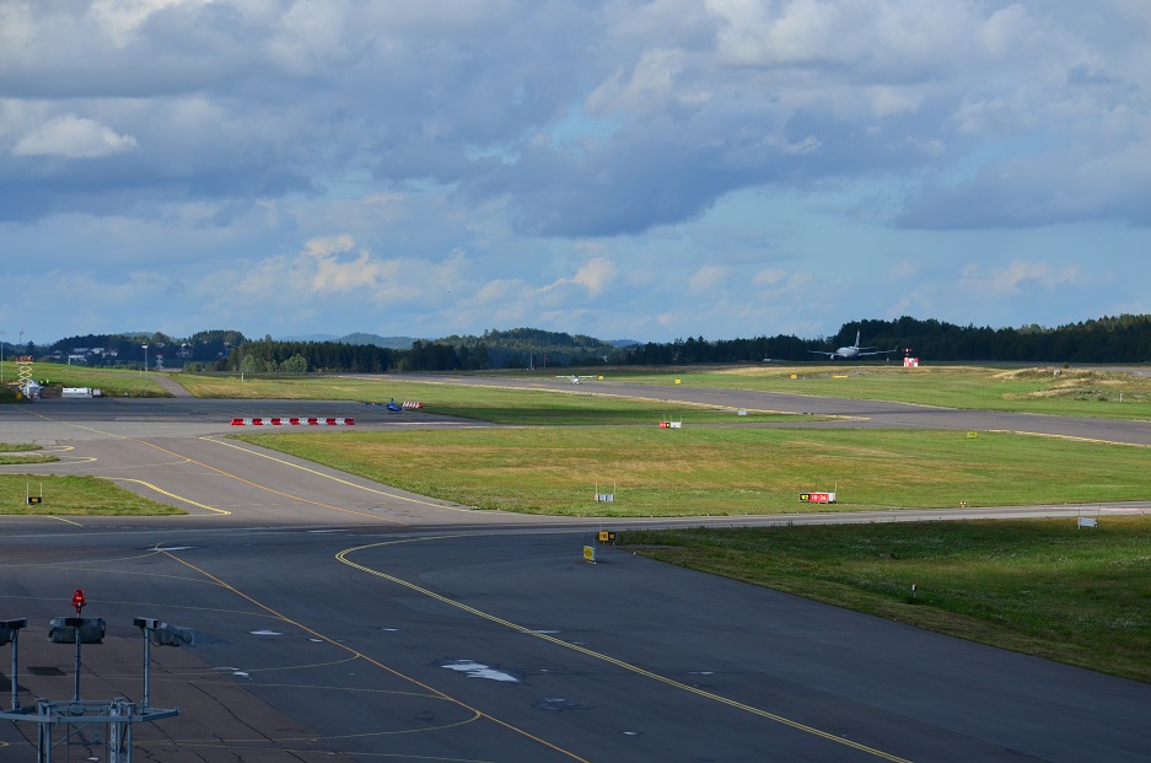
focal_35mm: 158
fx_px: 5026
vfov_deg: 8.7
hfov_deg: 13.1
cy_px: 382
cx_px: 576
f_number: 8
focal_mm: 105
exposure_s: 1/1000
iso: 320
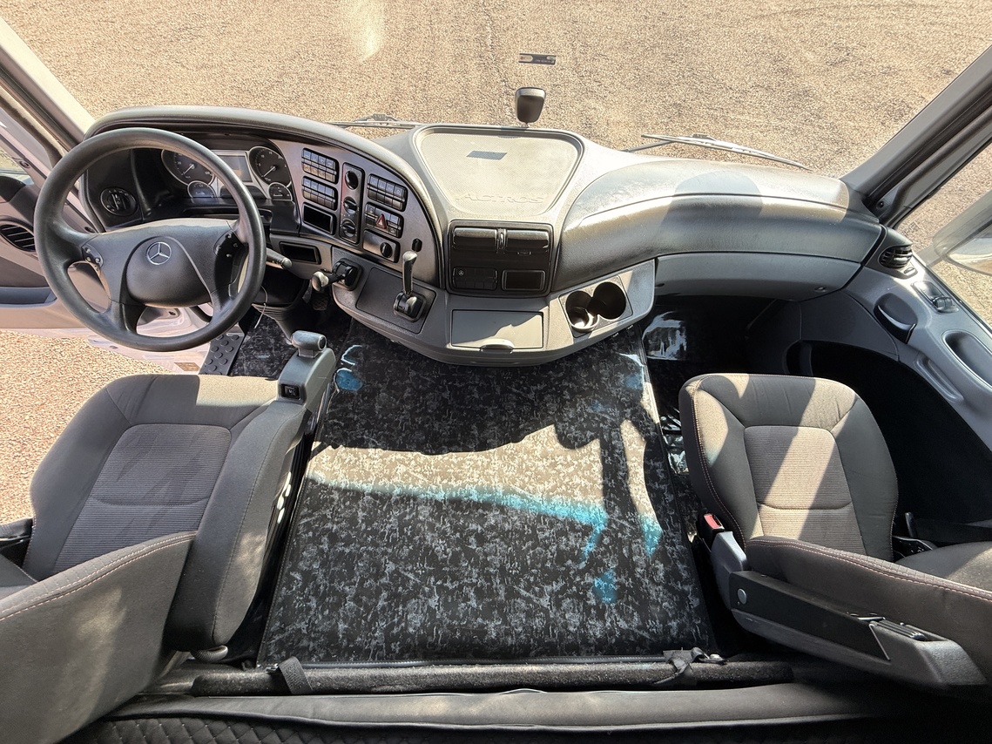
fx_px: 401
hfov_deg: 102.1
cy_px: 372
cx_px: 496
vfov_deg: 85.7
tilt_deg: -60.5
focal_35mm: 14
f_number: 2.2
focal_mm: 2.22
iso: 125
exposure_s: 1/99
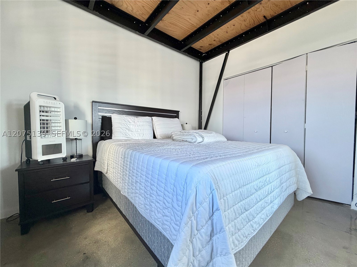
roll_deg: +0.4
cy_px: 134
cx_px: 178
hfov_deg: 102.1
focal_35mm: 14
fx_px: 144
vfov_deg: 85.7
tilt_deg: -2.2
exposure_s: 1/121
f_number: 2.2
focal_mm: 2.22
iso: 200
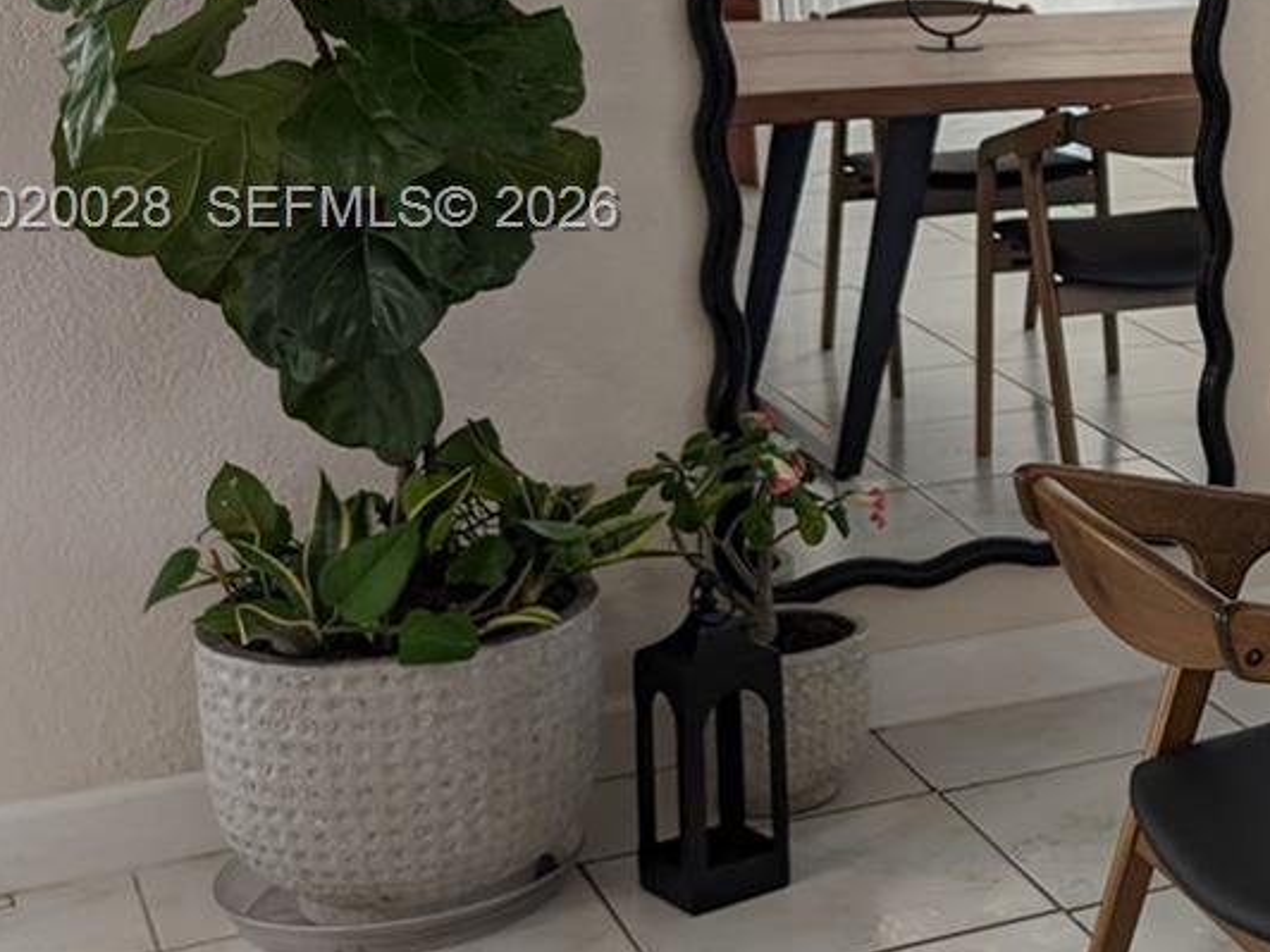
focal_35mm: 72
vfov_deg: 20.2
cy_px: 212
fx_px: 2642
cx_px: 1778
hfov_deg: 23.1
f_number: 1.68
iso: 32
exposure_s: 1/24
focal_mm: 6.9
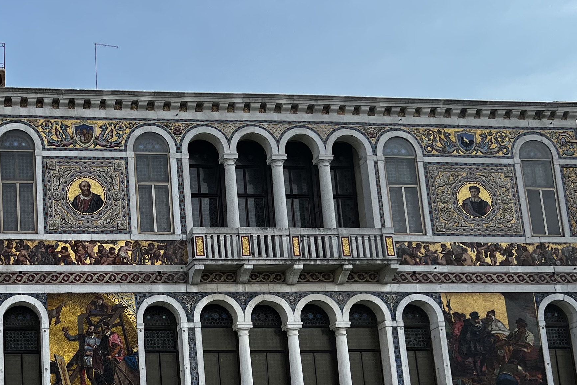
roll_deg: +2.3
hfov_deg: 30.9
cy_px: 337
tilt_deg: +12.6
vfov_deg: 21.5
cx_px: 55
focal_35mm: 62
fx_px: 994
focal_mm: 5.7
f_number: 1.5
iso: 50
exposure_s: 1/3460
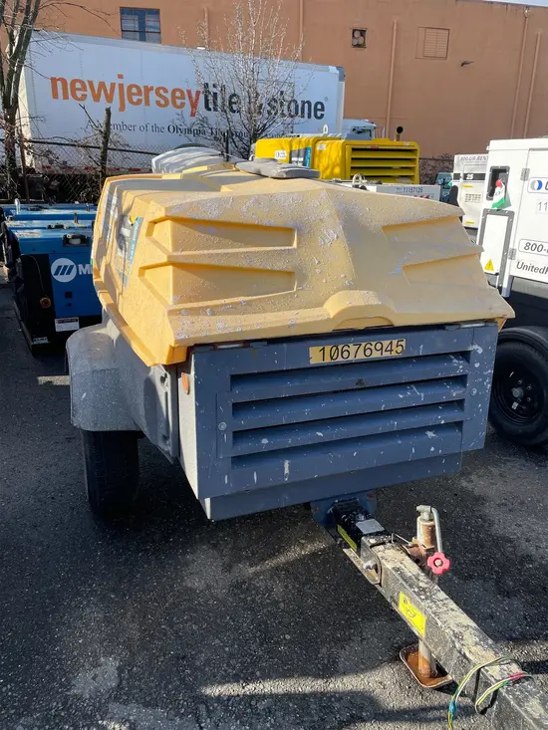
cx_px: 274
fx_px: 549
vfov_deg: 67.3
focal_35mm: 26
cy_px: 365
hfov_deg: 53.1
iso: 50
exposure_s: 1/1949
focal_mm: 4.2
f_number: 1.6
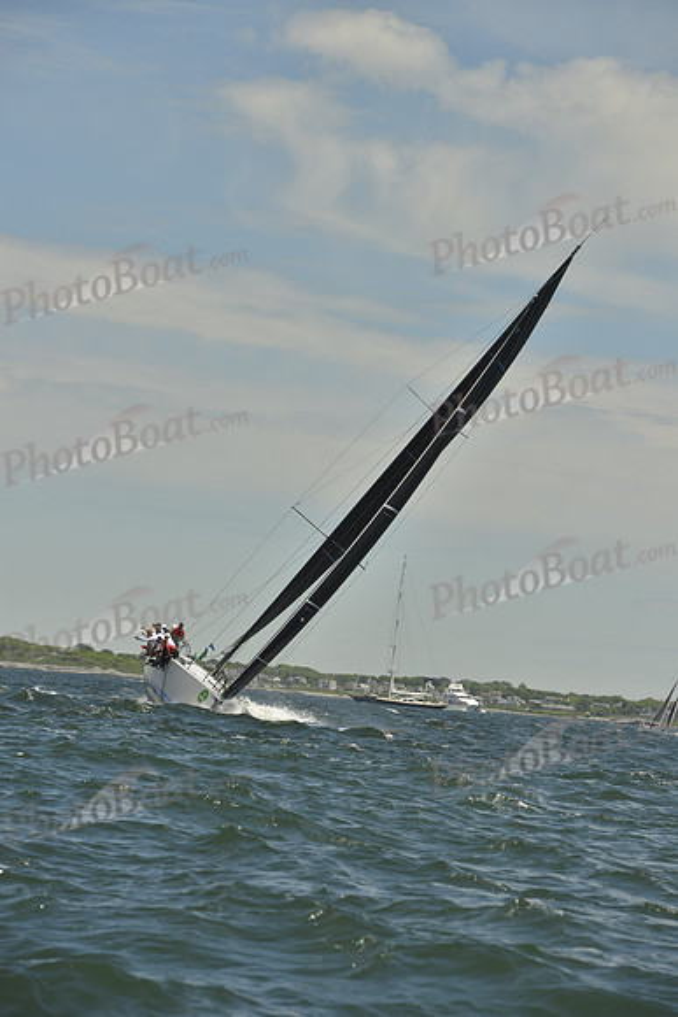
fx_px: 4093
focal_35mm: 145
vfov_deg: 14.2
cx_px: 339
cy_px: 508
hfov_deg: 9.5
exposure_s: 1/1600
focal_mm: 145
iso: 280
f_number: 9
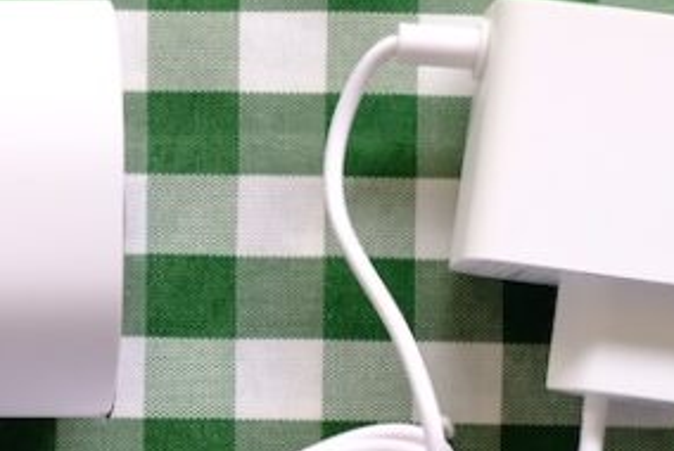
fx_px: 3580
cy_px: 564
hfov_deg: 10.6
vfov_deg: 7.1
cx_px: -59
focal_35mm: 191
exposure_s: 1/250
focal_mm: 35
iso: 640
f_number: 3.6
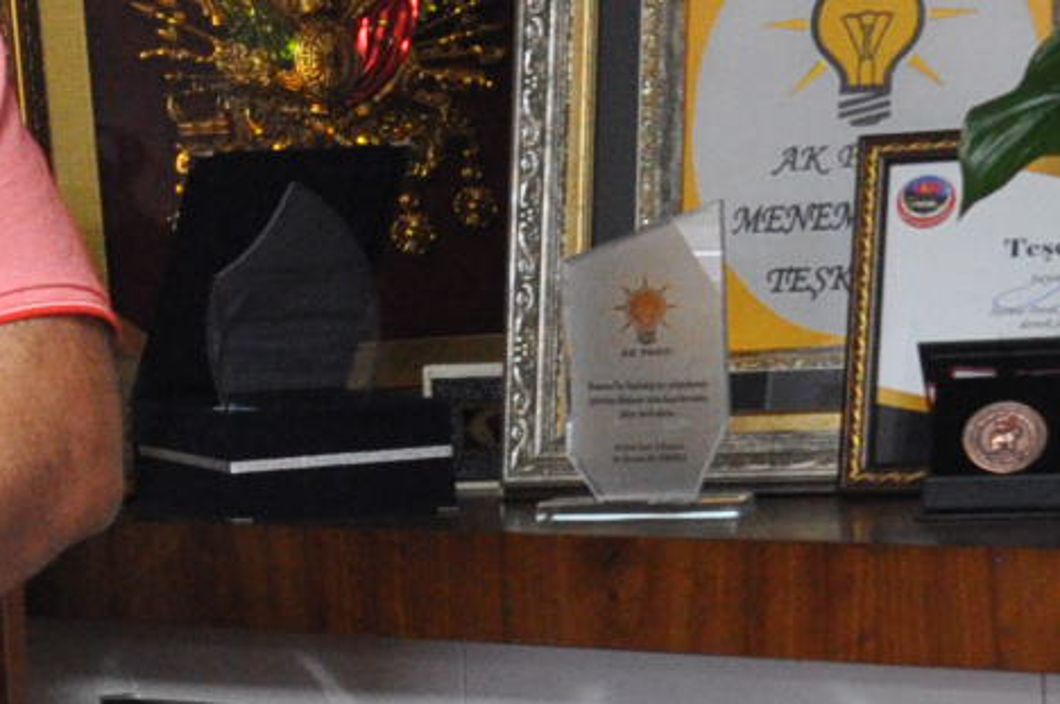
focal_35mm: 165
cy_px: 380
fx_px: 4853
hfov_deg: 11.0
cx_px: -1255
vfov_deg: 8.3
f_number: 7.1
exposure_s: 1/50
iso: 1600
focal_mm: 24
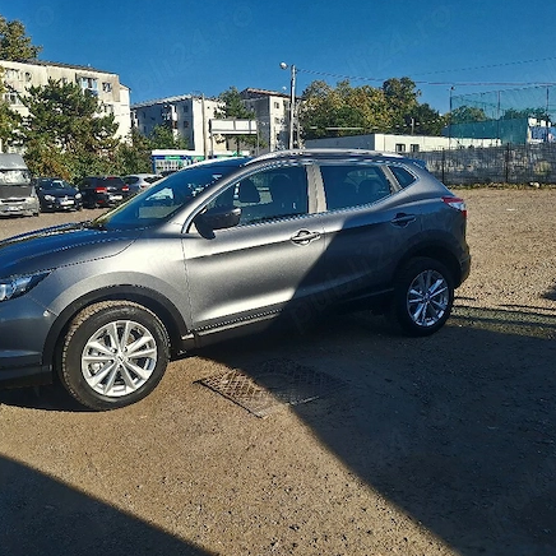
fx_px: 509
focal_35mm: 28
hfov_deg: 56.9
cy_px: 270
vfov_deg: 57.3
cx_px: 222
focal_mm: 5.54
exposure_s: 1/5000
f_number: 1.8
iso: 40
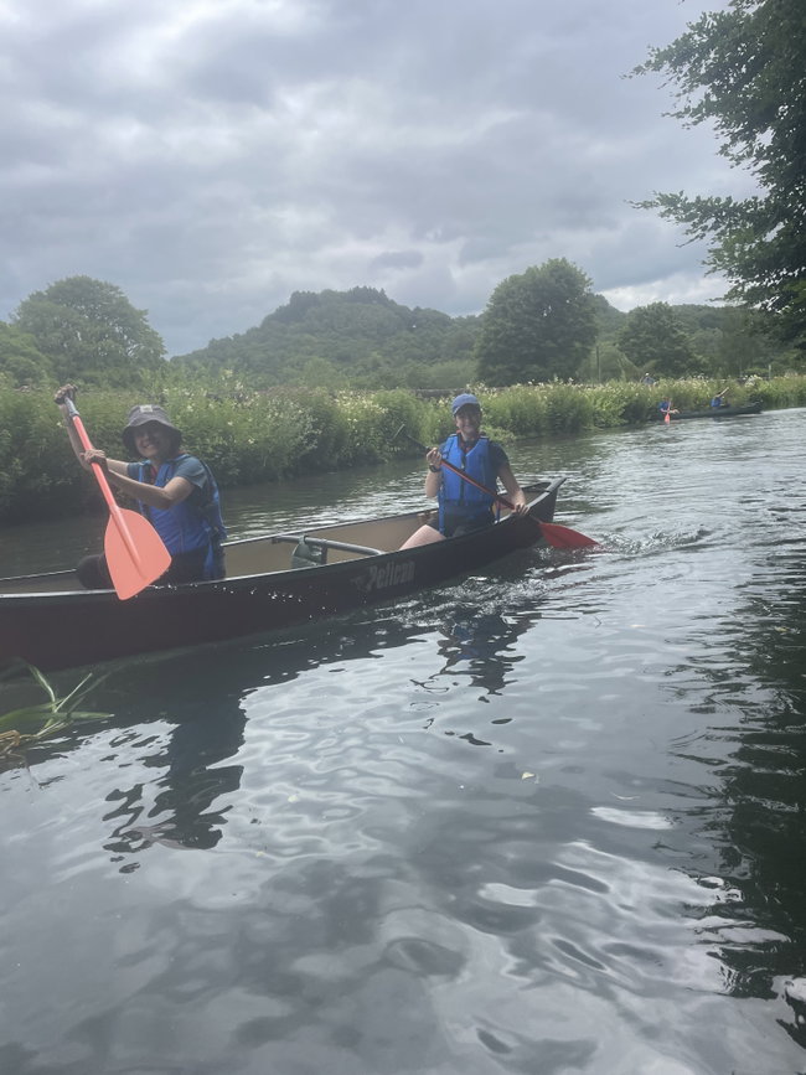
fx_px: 807
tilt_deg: -5.9
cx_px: 403
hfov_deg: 53.1
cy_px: 538
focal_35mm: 26
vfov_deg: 67.3
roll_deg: +5.0
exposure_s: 1/2174
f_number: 1.6
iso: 32
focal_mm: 4.2
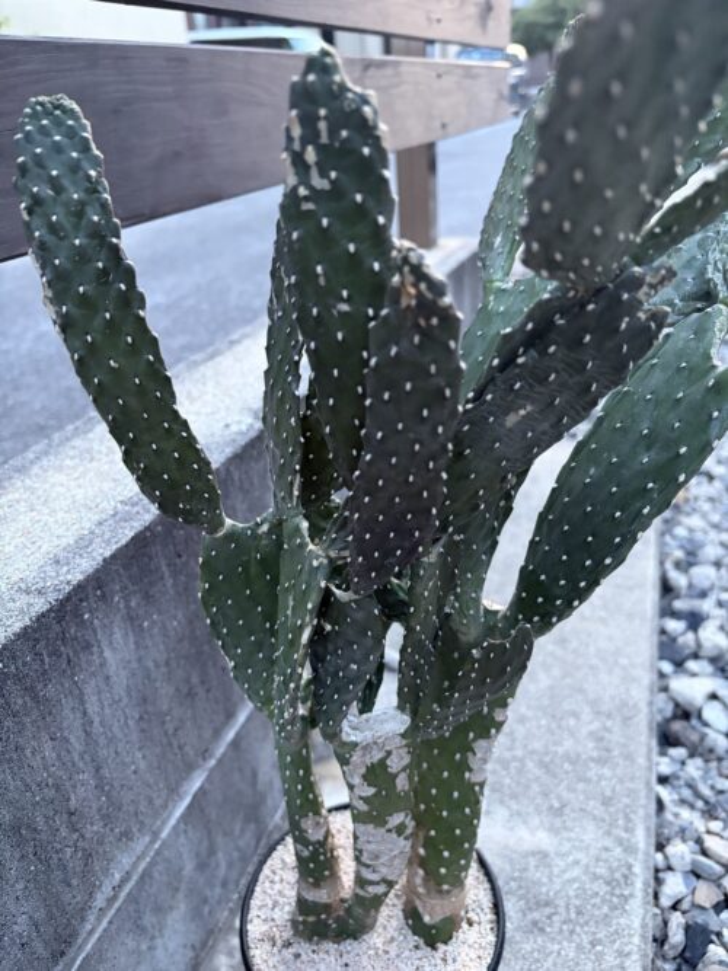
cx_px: 364
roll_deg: +2.9
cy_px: 486
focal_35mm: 26
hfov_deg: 53.0
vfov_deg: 67.3
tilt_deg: -26.6
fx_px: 729
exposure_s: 1/40
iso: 640
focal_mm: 5.96
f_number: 1.6
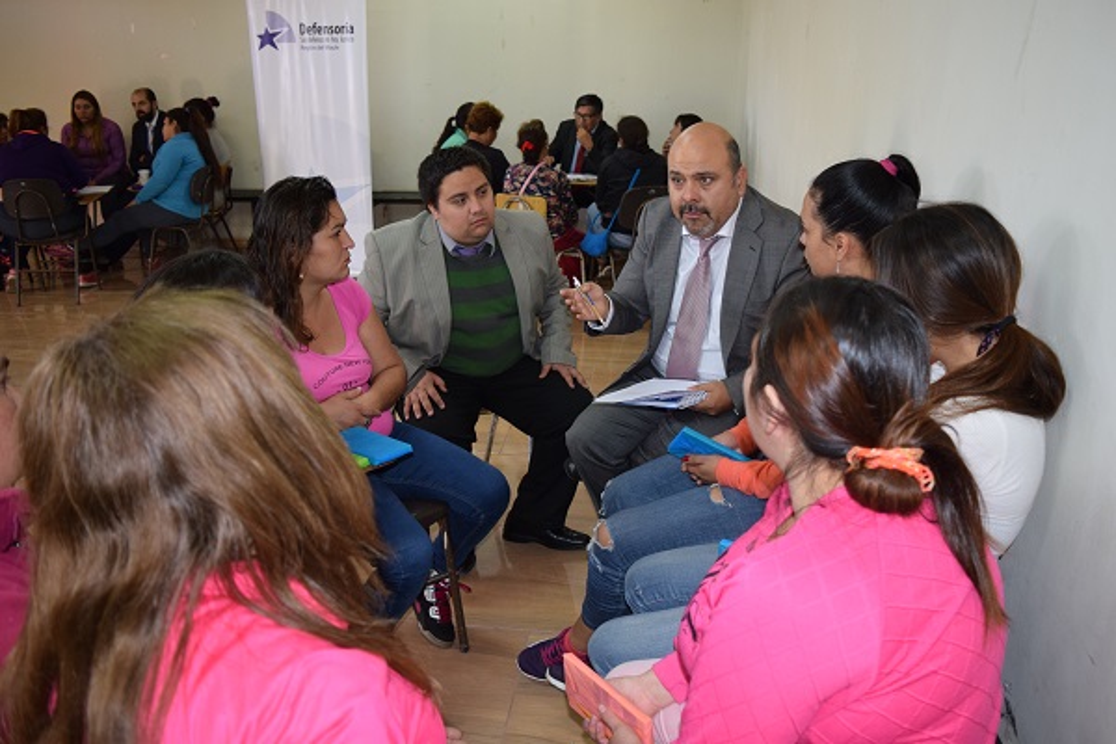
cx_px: 558
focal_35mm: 27
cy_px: 372
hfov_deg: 67.4
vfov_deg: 47.9
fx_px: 837
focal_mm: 18
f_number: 3.5
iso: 1000
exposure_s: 1/60
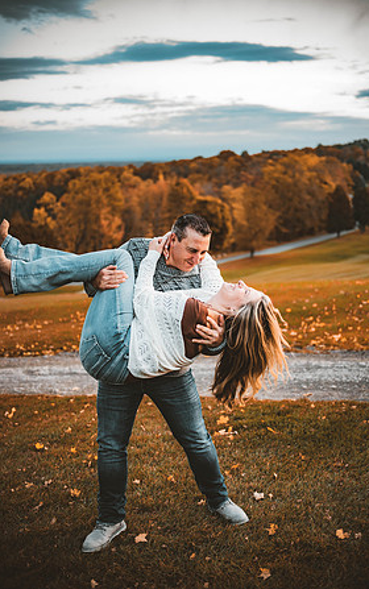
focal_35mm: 41
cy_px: 294
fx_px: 659
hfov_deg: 31.3
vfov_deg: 48.2
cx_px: 194
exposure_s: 1/320
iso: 1000
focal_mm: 40
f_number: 2
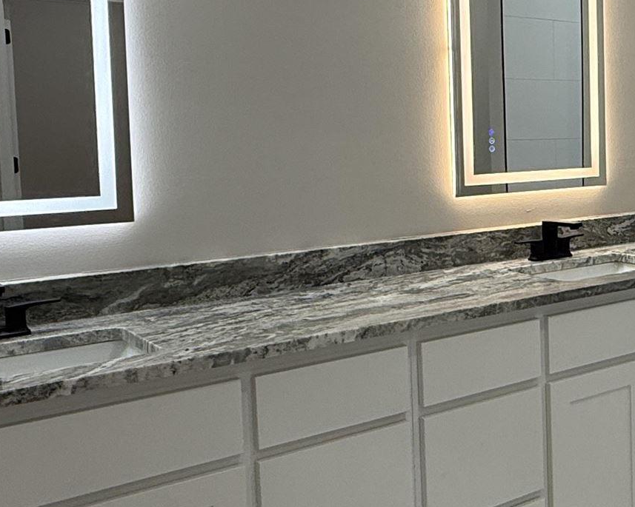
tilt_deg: -2.8
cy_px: 178
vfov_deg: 30.6
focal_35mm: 49
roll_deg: +0.4
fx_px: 921
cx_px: 702
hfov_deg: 33.2
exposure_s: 1/120
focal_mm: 2.22
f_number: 2.2
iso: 80
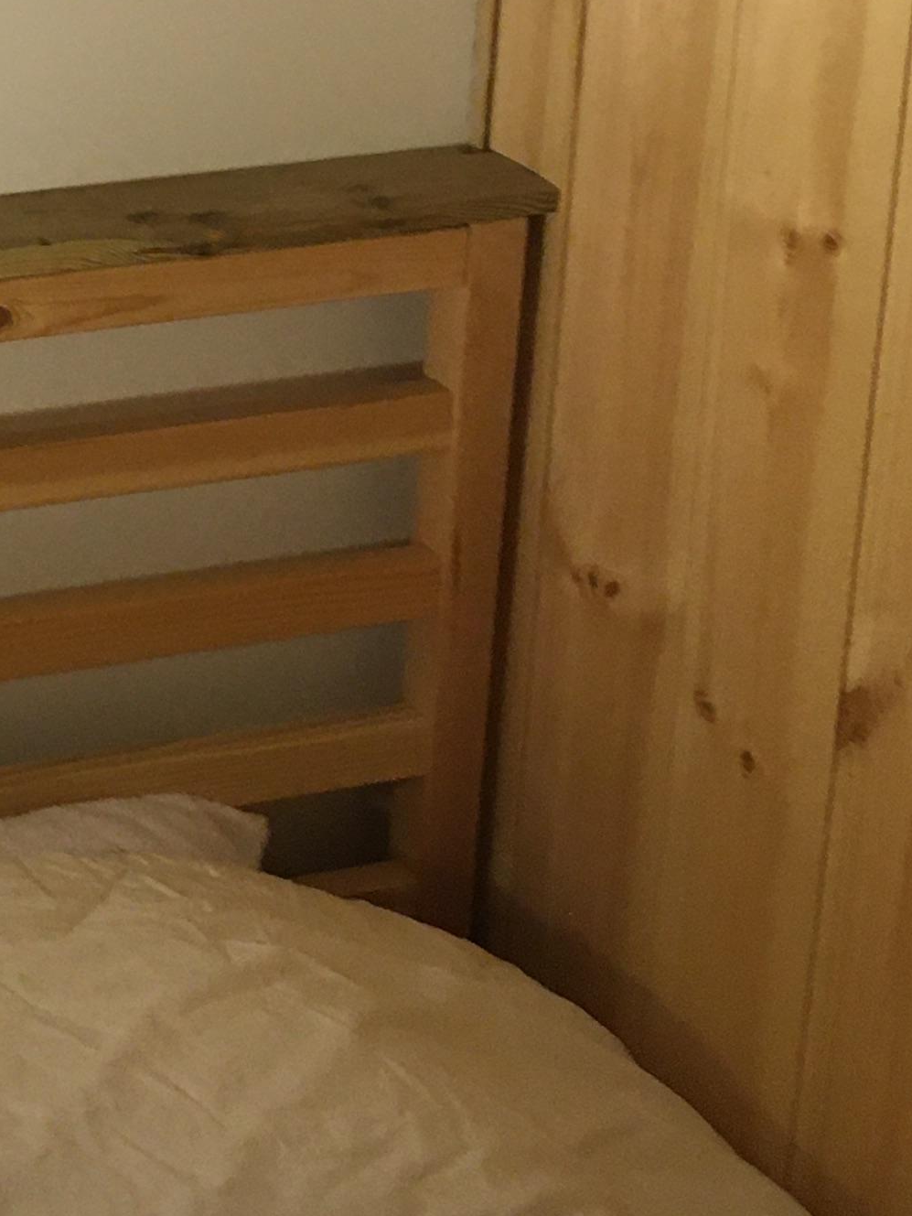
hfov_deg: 15.5
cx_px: -448
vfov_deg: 21.2
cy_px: -99
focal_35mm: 88
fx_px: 3091
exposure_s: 1/33
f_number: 2.2
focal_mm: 4.15
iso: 125
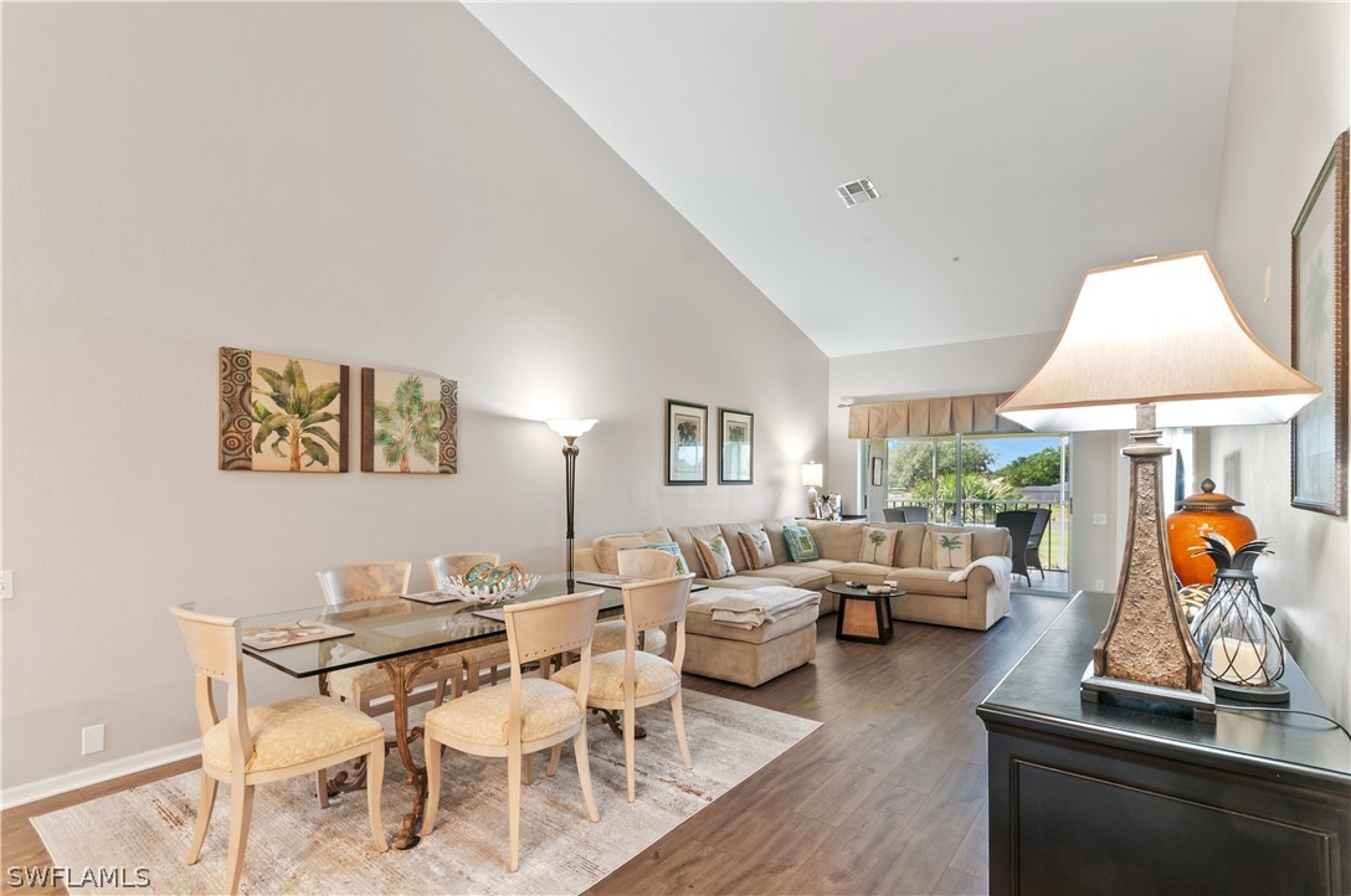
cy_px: 448
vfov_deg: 77.1
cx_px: 676
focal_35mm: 15
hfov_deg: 100.5
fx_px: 562
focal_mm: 10
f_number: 8
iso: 200
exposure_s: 1
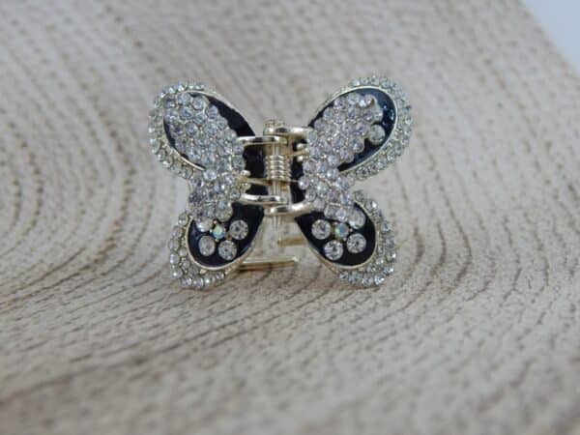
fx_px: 1156
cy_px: 218
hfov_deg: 28.2
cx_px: 290
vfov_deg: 21.3
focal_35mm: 69
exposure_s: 1/25
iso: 400
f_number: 4.1
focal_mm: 12.3
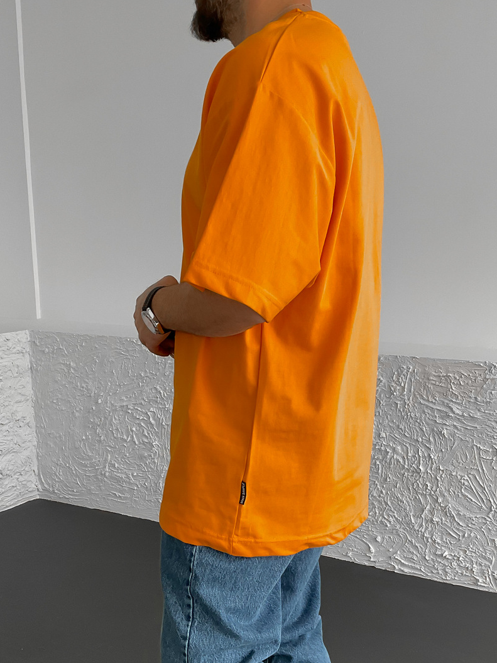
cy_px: 442
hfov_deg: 32.9
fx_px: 842
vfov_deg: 42.4
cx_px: 249
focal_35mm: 44
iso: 50
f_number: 1.8
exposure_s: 1/120
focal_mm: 3
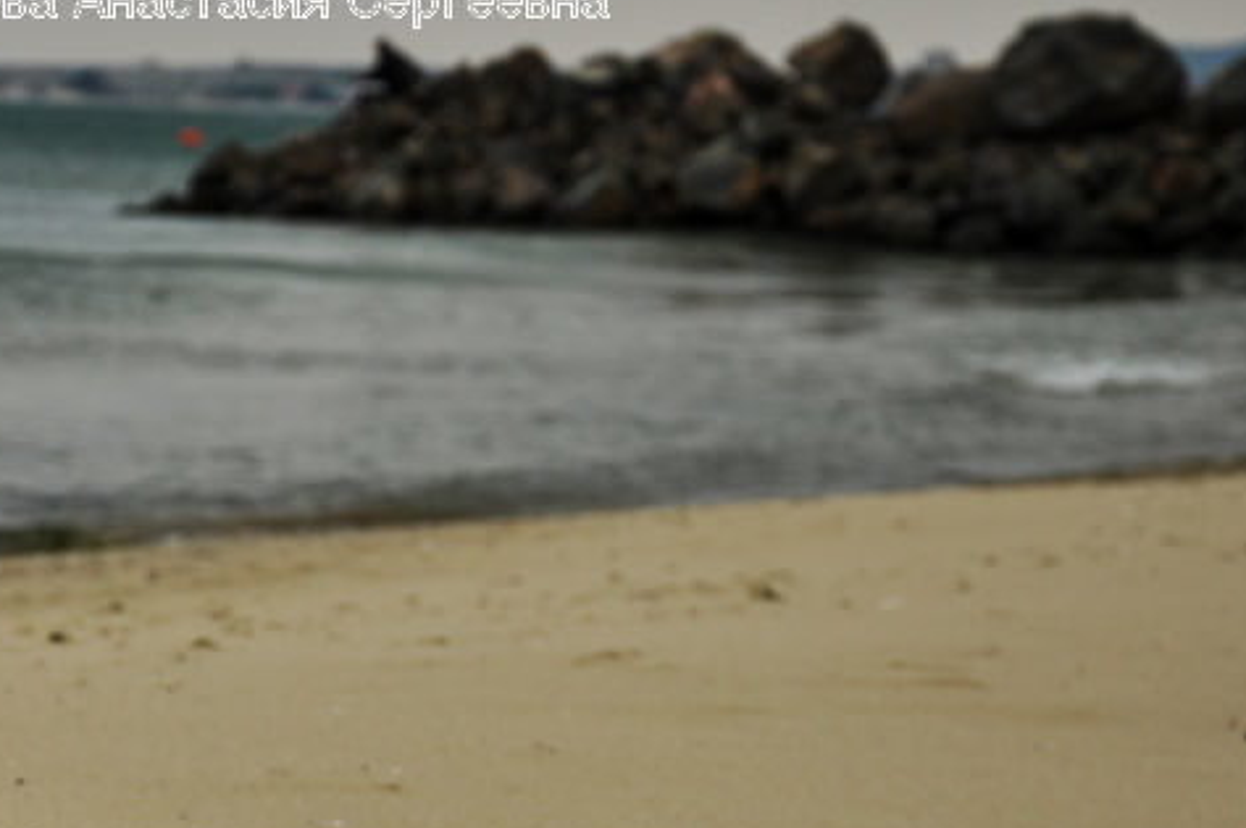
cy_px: 722
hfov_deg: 13.9
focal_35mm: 148
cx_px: 386
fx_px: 5117
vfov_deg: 9.2
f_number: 5.6
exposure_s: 1/500
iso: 100
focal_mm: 52
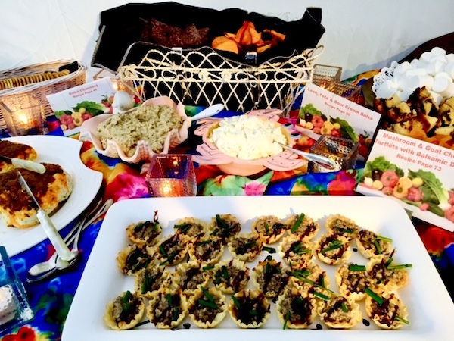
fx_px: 380
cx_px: 227
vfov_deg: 48.2
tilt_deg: -40.5
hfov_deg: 61.7
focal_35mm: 29
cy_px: 170
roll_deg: -0.2
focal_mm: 4.15
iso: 64
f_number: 2.2
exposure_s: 1/30
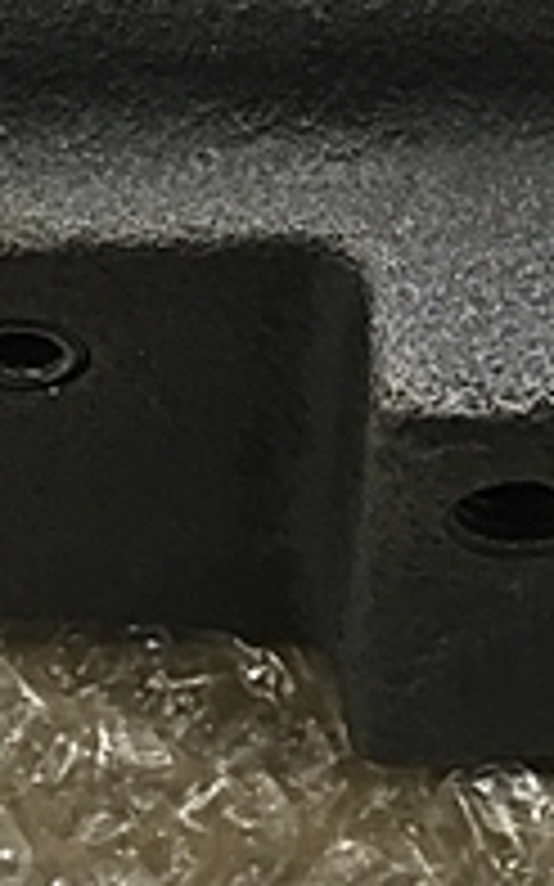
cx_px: 527
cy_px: 121
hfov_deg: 12.9
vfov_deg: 20.5
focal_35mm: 100
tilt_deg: -55.4
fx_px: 2417
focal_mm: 4.15
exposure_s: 1/30
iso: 64
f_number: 2.2
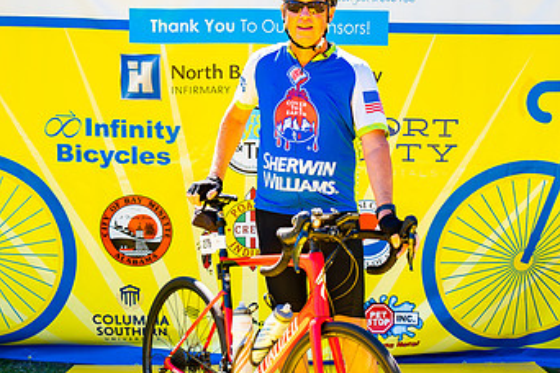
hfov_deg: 29.2
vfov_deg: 19.7
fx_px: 1073
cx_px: 330
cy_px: 210
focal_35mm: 69
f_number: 2.8
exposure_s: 1/200
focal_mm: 35
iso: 100
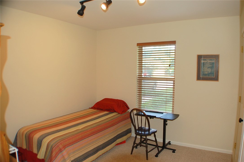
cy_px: 81
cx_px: 122
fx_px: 223
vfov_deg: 39.9
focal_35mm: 33
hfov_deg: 57.3
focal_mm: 22
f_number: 3.8
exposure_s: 1/60
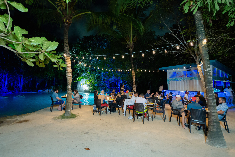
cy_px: 78
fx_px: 131
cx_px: 118
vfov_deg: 61.9
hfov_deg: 84.0
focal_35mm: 20
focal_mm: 20
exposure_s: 1/20
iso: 3200
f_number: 2.8
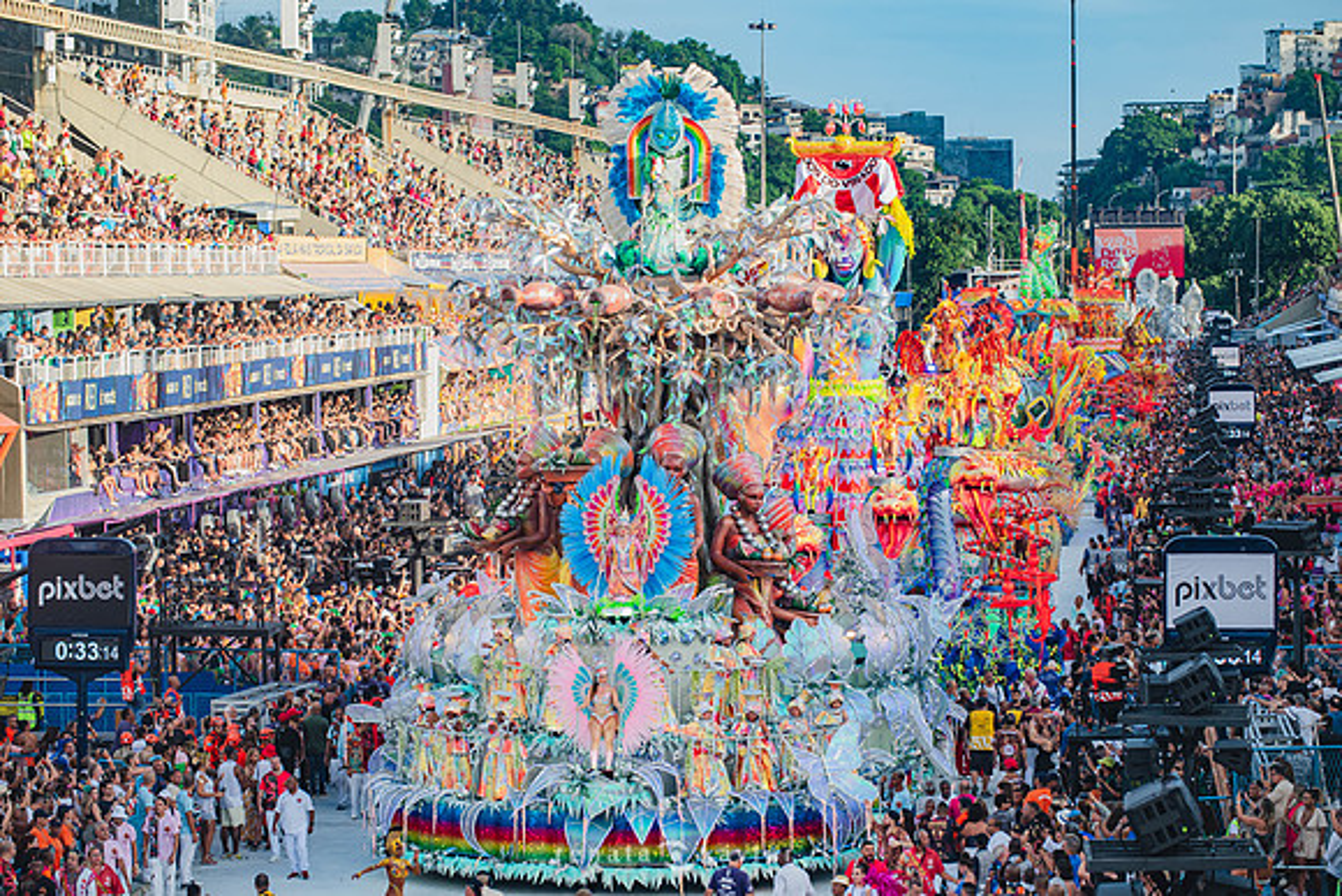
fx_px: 4847
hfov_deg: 15.8
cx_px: 671
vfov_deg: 10.6
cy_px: 448
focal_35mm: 130
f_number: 5.6
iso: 320
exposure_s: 1/640
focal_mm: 130
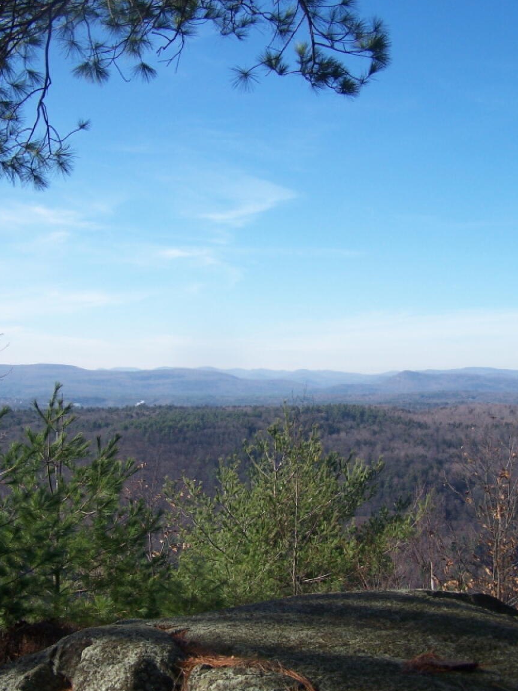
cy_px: 367
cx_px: 216
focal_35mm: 45
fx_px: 898
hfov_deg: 32.1
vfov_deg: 42.1
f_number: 2.8
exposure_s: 1/800
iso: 80
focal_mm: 6.3
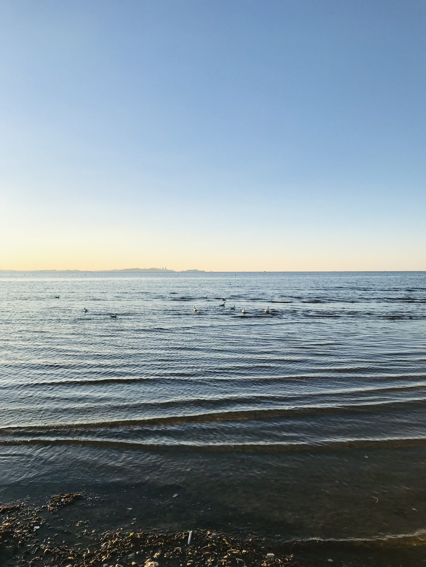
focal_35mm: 28
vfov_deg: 63.4
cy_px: 284
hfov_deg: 49.7
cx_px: 213
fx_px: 459
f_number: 1.8
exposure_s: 1/2227
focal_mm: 3.99
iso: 20
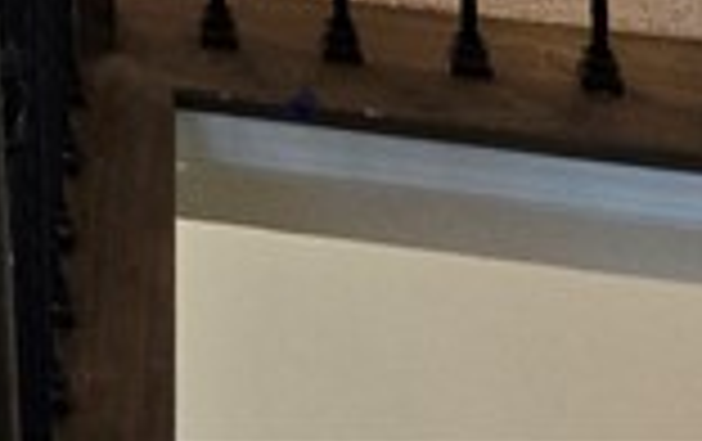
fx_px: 3066
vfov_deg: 6.6
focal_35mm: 160
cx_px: -657
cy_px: -1282
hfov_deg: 11.8
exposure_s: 1/120
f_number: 1.8
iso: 160
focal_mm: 5.4
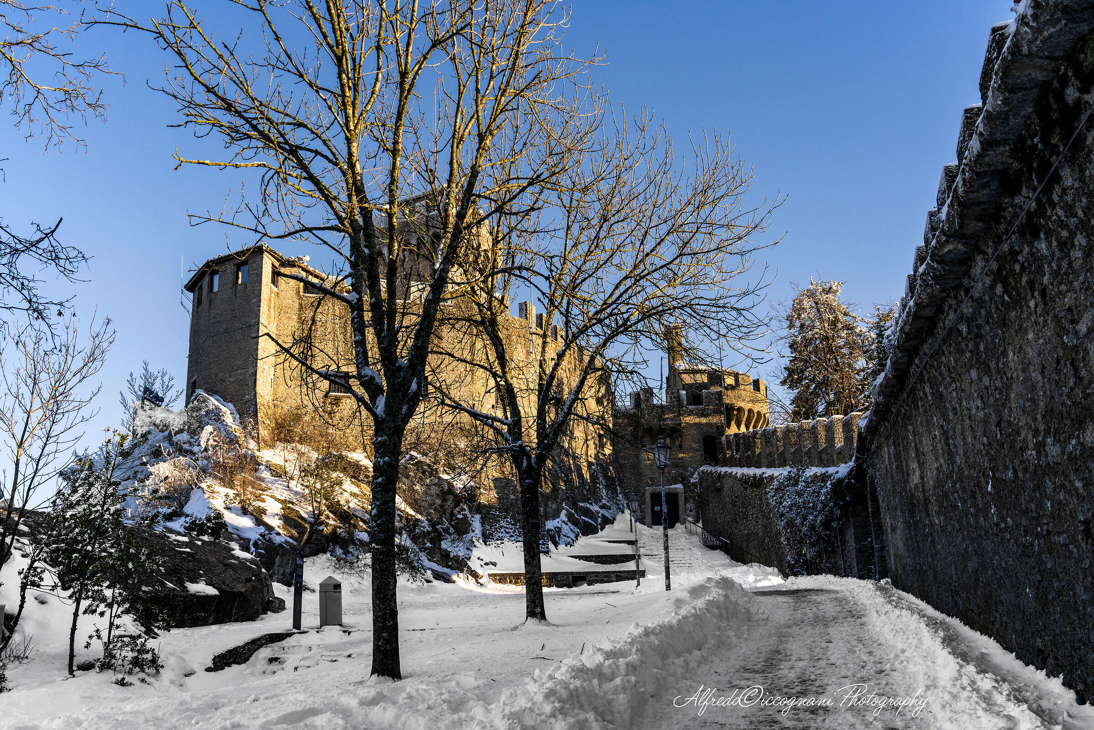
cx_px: 547
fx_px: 942
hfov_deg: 60.3
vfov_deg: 42.3
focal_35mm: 31
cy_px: 365
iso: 200
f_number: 8
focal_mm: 31
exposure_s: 1/500
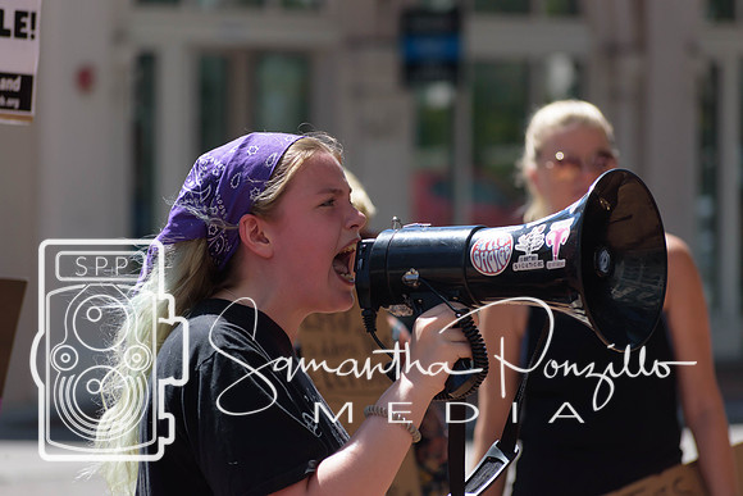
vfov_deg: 5.6
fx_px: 5109
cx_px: 372
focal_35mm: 248
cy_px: 248
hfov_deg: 8.3
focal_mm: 165
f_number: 5
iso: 400
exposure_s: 1/1600
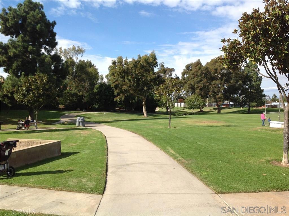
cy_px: 108
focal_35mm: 35
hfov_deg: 52.7
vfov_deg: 40.6
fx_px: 292
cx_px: 144
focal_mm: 4.28
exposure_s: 1/1592
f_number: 2.4
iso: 50
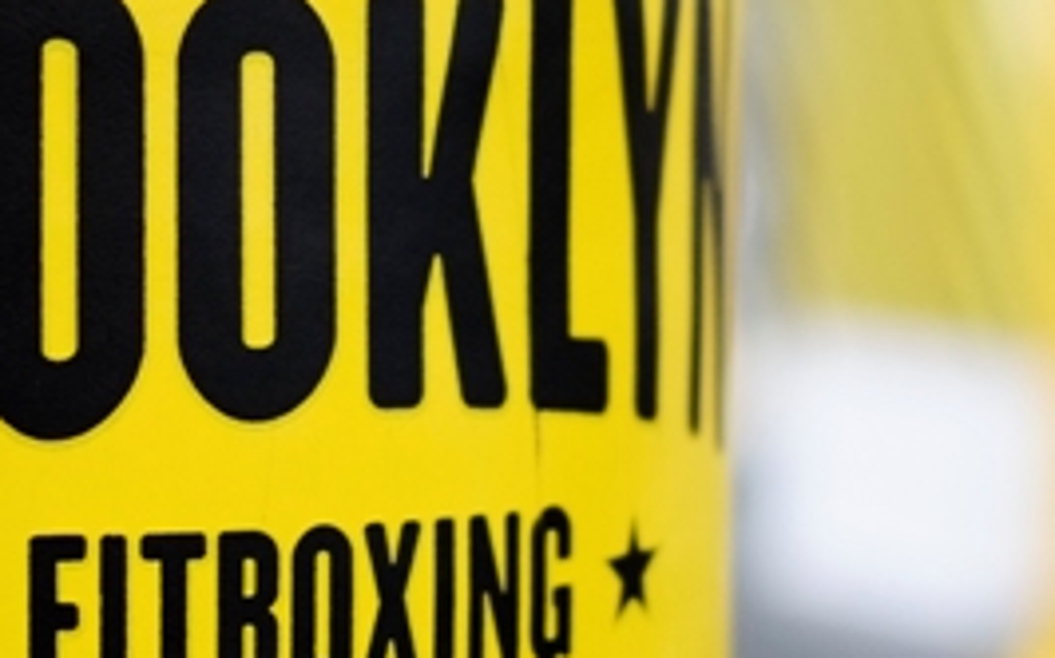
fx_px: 3736
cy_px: 260
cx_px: 409
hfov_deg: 16.1
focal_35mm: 130
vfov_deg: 10.1
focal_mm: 35
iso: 1600
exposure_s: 1/125
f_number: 1.4
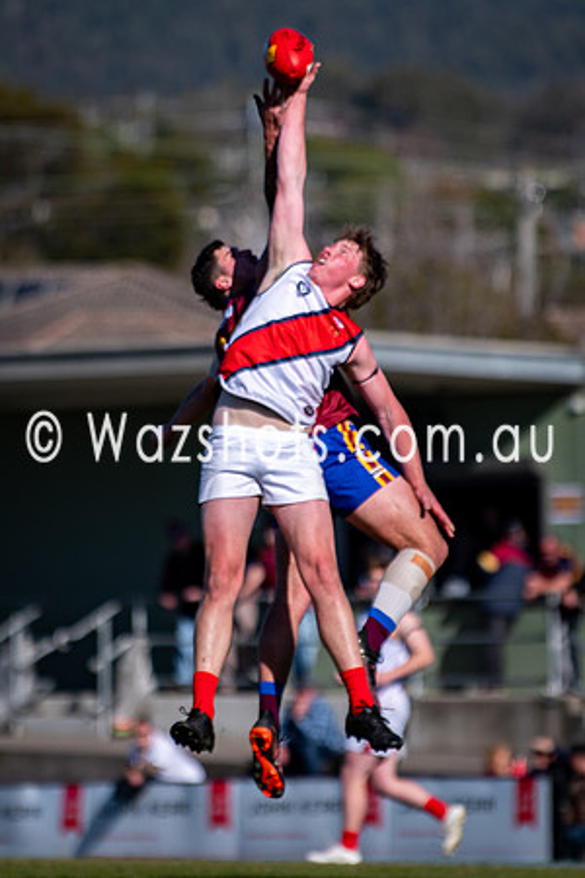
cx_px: 292
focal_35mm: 533
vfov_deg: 3.9
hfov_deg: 2.6
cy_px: 358
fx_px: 12994
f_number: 2.8
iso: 100
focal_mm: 200
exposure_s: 1/3200
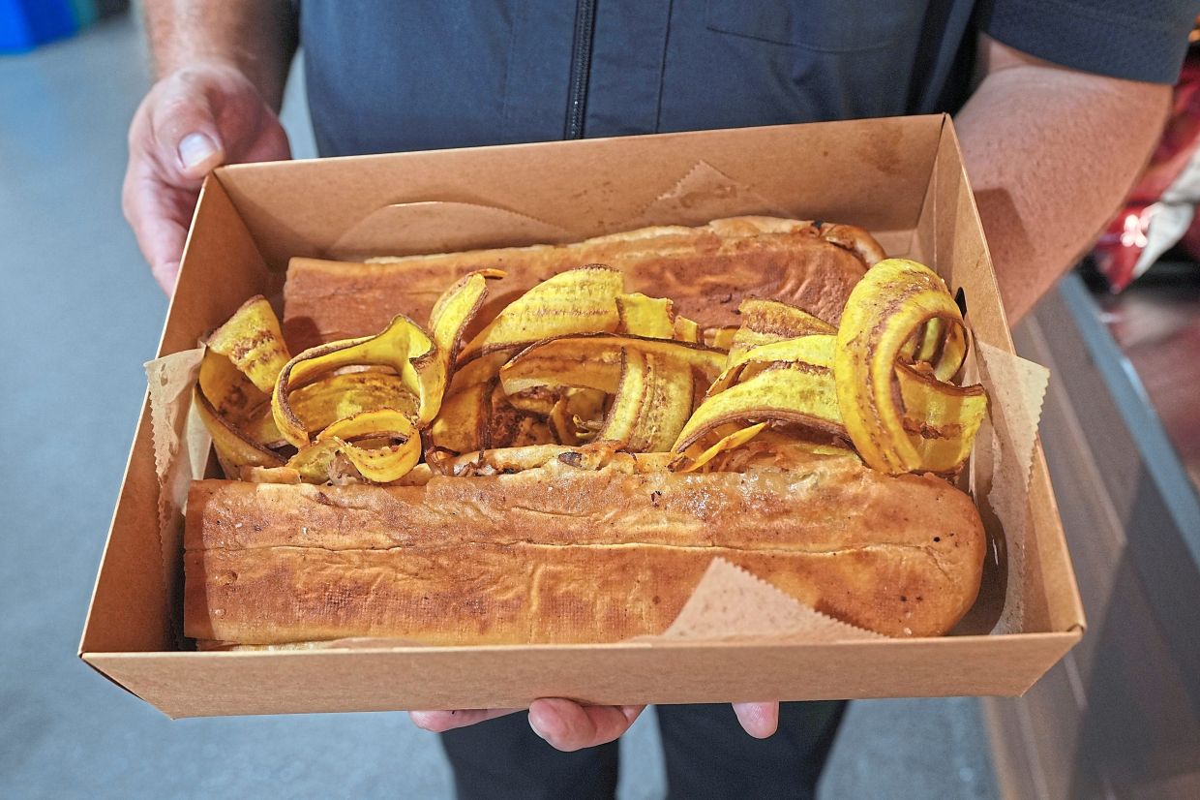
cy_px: 400
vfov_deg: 42.3
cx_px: 600
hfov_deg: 60.3
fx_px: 1033
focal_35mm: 31
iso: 1600
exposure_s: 1/60
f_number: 4.5
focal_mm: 31
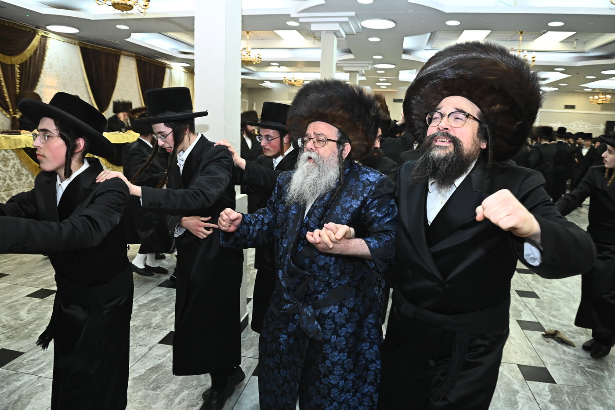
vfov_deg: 53.1
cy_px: 205
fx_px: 410
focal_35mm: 24
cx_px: 308
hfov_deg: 73.8
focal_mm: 24
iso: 2000
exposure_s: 1/200
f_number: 6.3
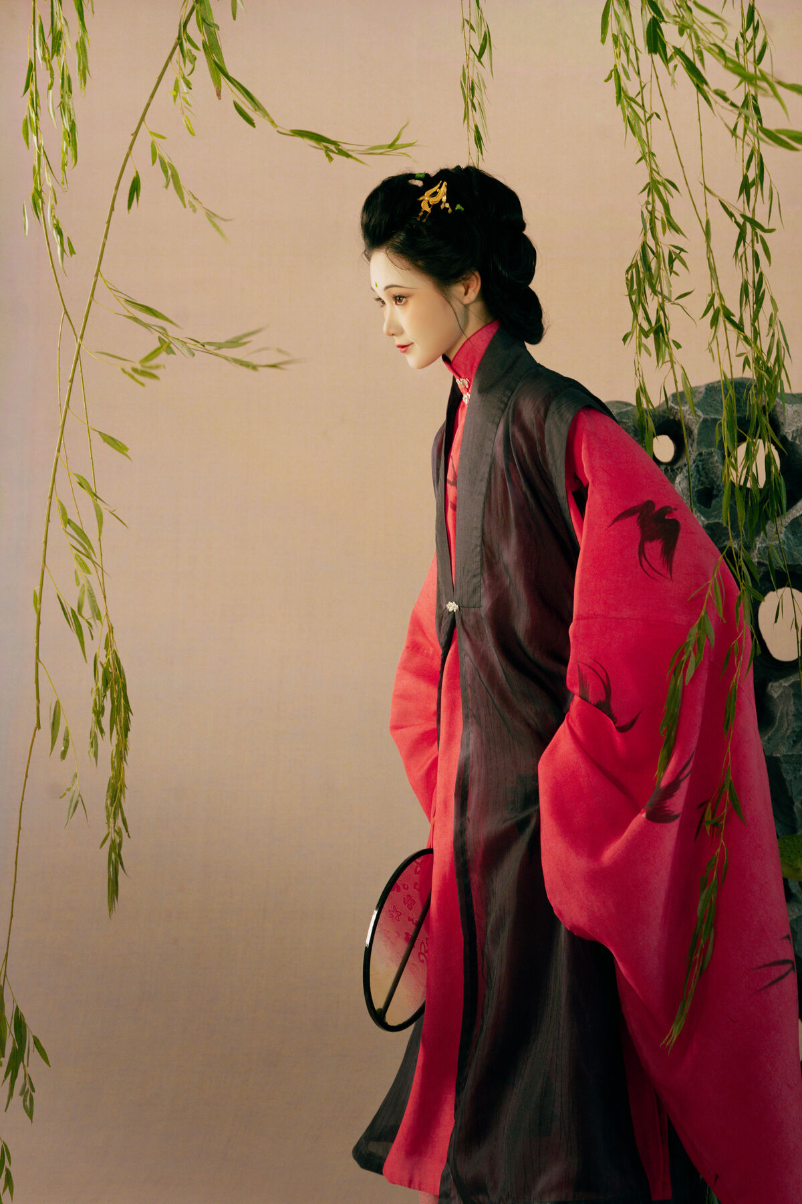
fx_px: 2840
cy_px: 602
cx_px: 401
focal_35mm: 85
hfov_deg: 16.1
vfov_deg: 23.9
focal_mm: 85
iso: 1250
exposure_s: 1/200
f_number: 5.6
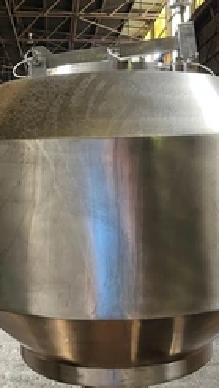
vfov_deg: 44.5
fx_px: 473
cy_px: 196
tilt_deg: -1.1
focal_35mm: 46
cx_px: 113
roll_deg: +1.4
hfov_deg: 26.1
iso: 400
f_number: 1.6
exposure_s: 1/40
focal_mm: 5.1
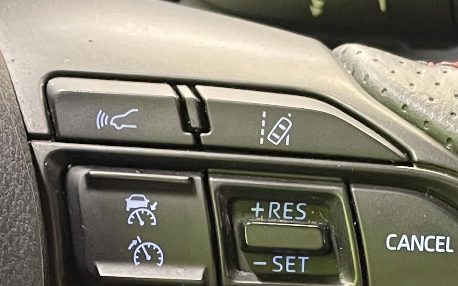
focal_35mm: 114
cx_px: 207
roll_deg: +0.5
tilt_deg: -32.1
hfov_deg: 18.3
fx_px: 1423
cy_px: 418
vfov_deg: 11.1
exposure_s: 1/25
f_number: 1.6
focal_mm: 4.2
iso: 500
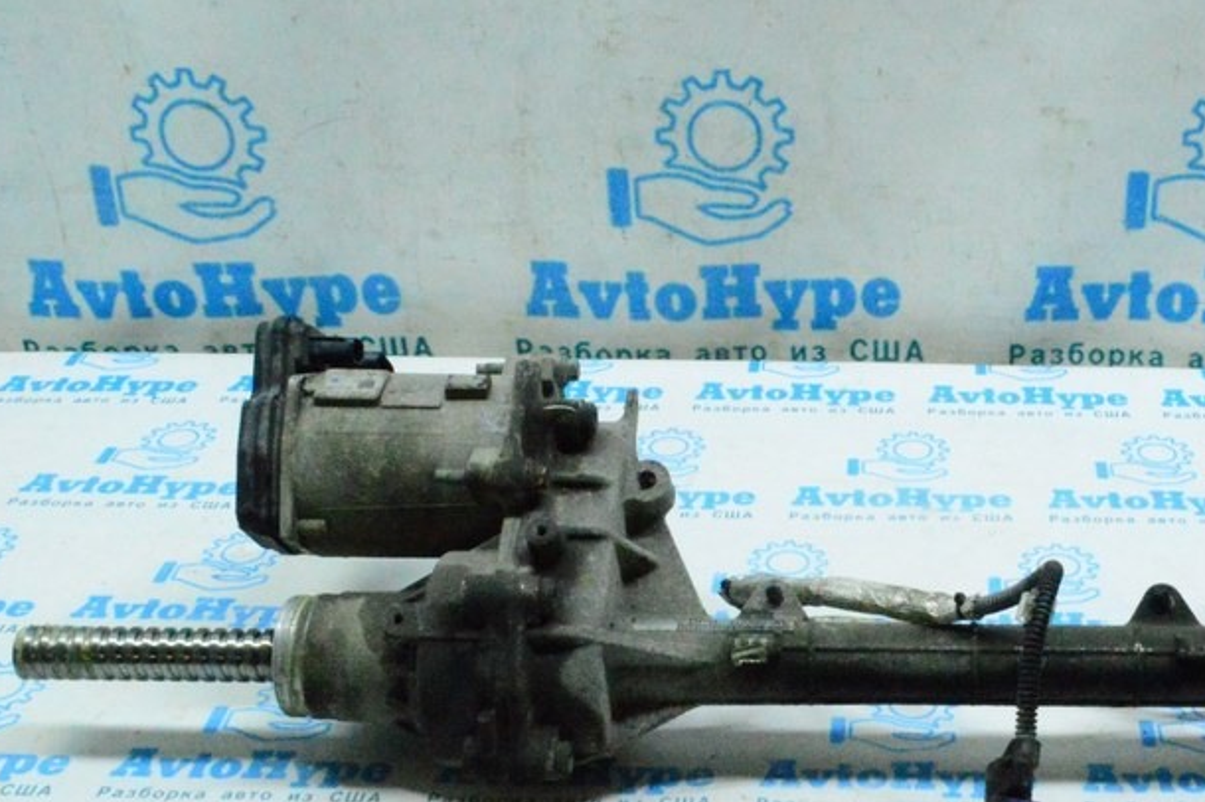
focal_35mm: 53
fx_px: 1768
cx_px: 891
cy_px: 479
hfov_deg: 36.8
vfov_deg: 25.5
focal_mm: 21
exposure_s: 1/60
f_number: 25
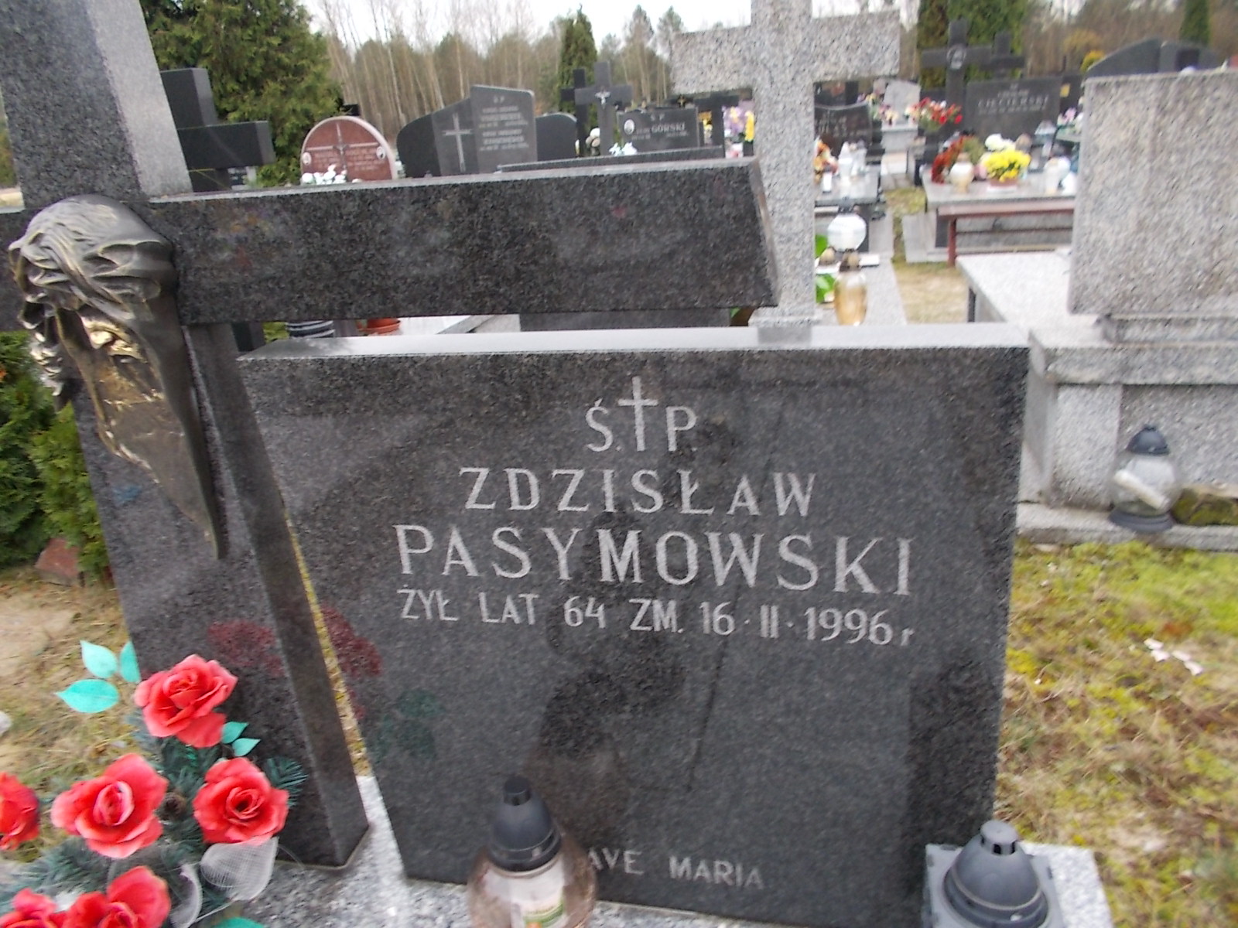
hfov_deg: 67.3
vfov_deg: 53.1
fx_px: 930
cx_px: 619
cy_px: 464
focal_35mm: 26
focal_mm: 4.6
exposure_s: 1/25
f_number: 3.2
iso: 160
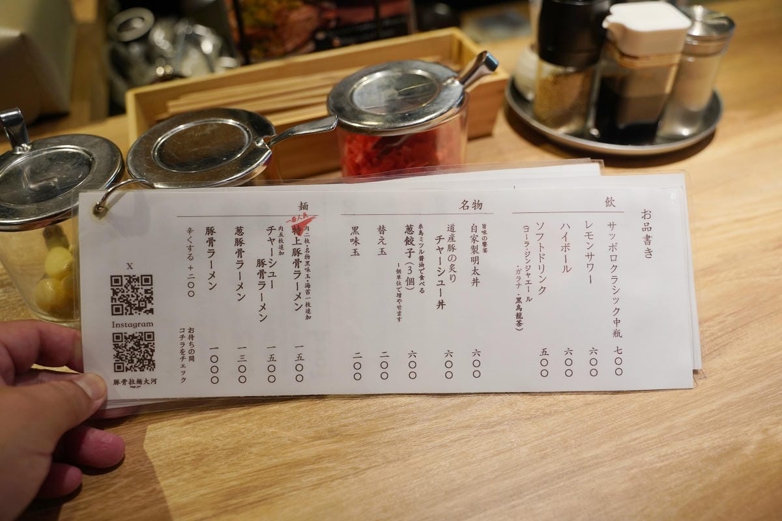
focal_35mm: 29
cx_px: 391
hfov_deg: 63.7
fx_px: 630
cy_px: 260
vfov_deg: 45.0
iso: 800
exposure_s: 1/60
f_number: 4
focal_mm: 29
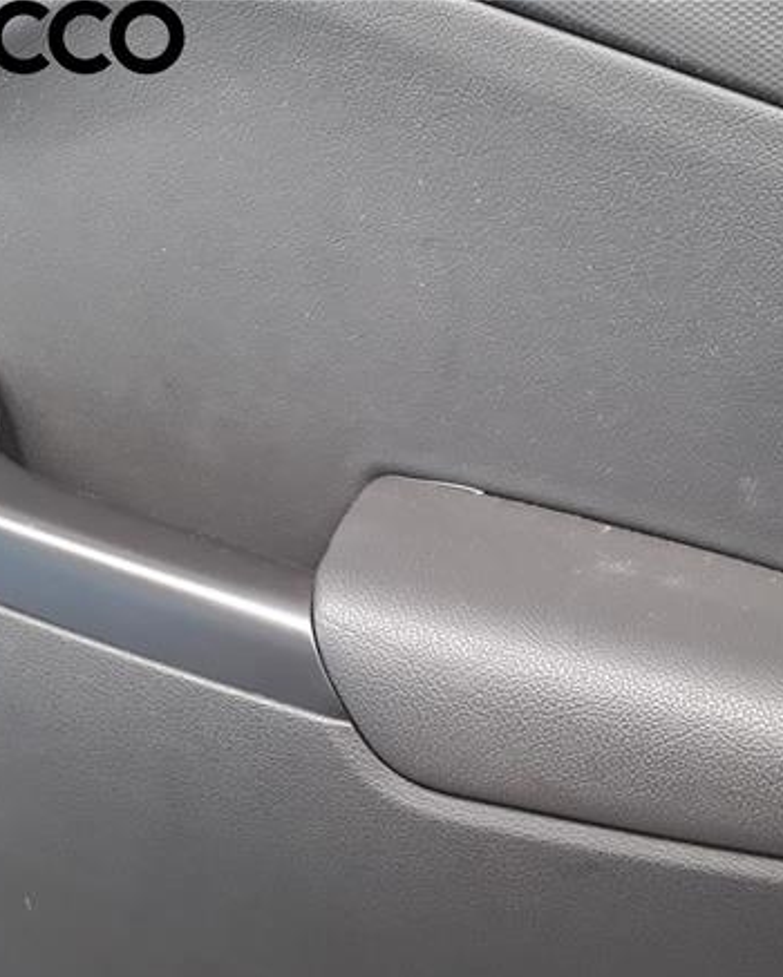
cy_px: 534
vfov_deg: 45.7
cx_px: 470
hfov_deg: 37.2
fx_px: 1158
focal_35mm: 40
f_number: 1.9
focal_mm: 2.91
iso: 100
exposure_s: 1/50
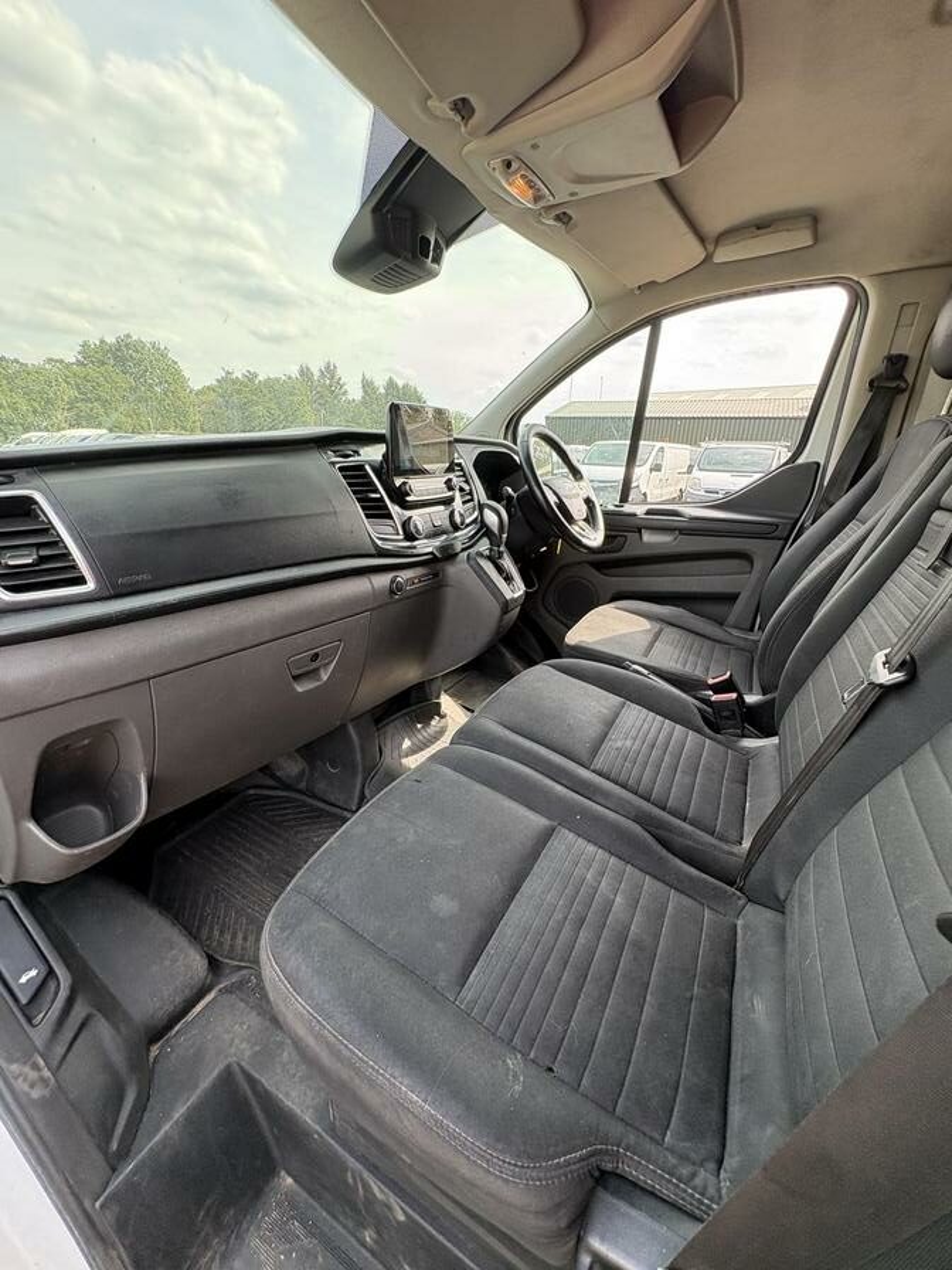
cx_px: 476
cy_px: 635
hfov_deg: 85.7
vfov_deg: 102.1
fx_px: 513
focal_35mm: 14
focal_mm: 2.22
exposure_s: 1/148
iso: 64
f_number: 2.2
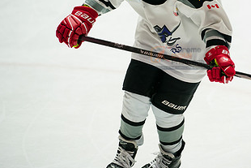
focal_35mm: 281
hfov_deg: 7.3
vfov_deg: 4.9
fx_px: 1960
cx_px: 185
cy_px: 57
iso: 3200
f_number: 2.8
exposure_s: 1/1250
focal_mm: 150
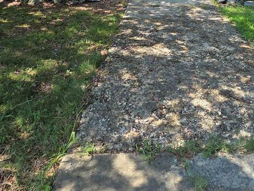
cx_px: 166
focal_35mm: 33
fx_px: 242
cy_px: -39
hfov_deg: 54.4
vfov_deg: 34.3
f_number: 2.2
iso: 50
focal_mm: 2.2
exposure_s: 1/677
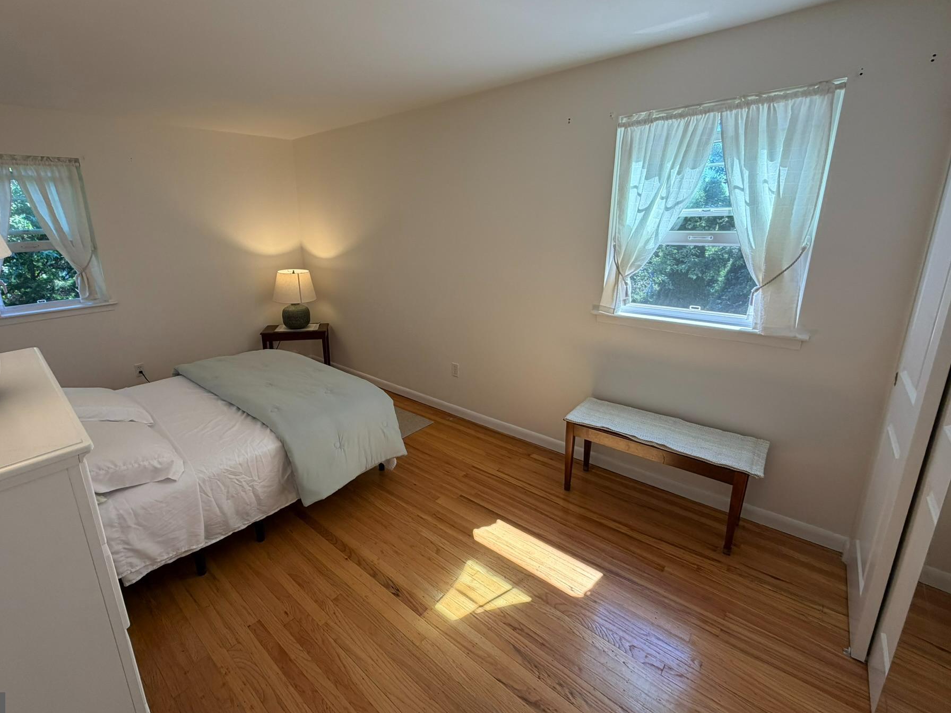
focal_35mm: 16
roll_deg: +2.9
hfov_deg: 94.0
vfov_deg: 78.0
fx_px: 440
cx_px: 416
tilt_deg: -13.1
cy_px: 328
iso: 64
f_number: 2.2
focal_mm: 2.22
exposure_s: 1/120
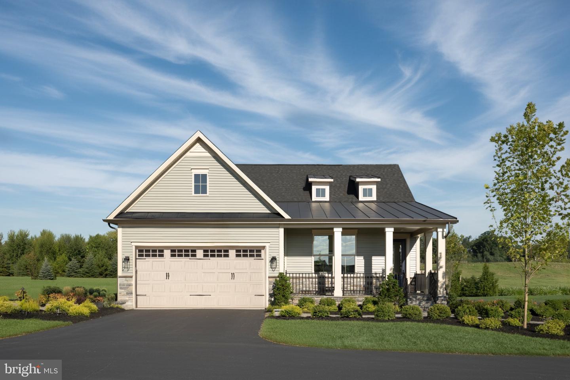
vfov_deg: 41.1
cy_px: 190
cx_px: 285
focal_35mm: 32
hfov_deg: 58.7
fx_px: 507
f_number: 8
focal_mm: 32
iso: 64
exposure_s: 1/80
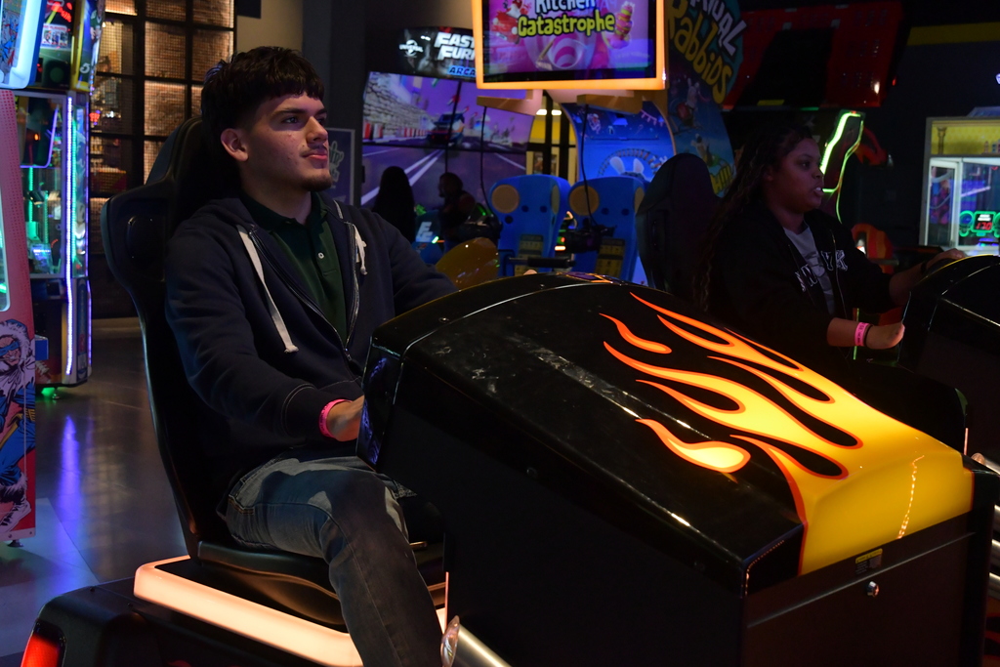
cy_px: 334
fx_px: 1333
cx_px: 500
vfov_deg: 28.1
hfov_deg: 41.1
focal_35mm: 48
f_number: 5.6
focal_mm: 32
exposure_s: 1/400
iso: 2500
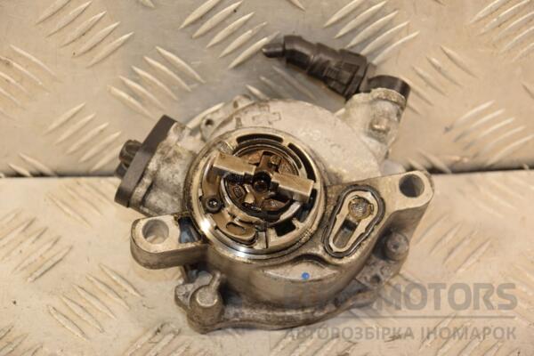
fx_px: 1557
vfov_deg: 13.0
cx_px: 267
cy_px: 178
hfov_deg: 19.5
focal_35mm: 105
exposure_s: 1/200
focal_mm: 70
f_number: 5.3
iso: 800
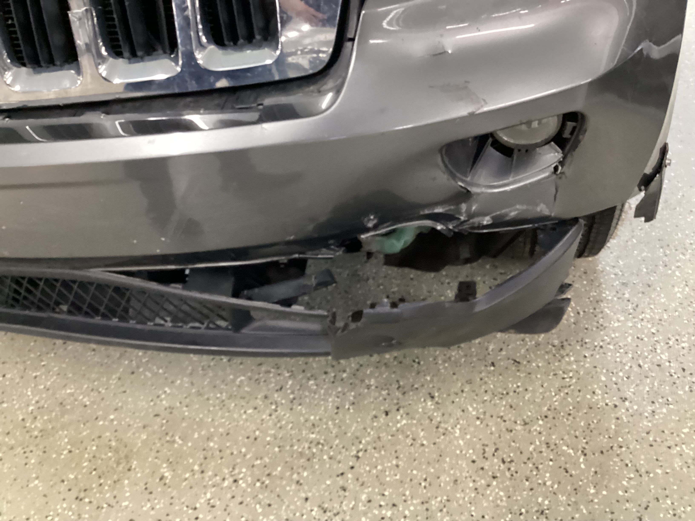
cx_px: 348
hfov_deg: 58.4
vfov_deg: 45.4
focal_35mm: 31
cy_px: 260
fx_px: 622
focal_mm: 3.3
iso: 400
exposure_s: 1/33
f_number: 2.4
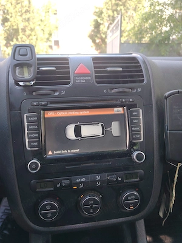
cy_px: 122
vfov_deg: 71.6
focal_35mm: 24
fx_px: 168
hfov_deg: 56.8
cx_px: 91
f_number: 1.75
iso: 163
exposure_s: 1/50
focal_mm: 5.25
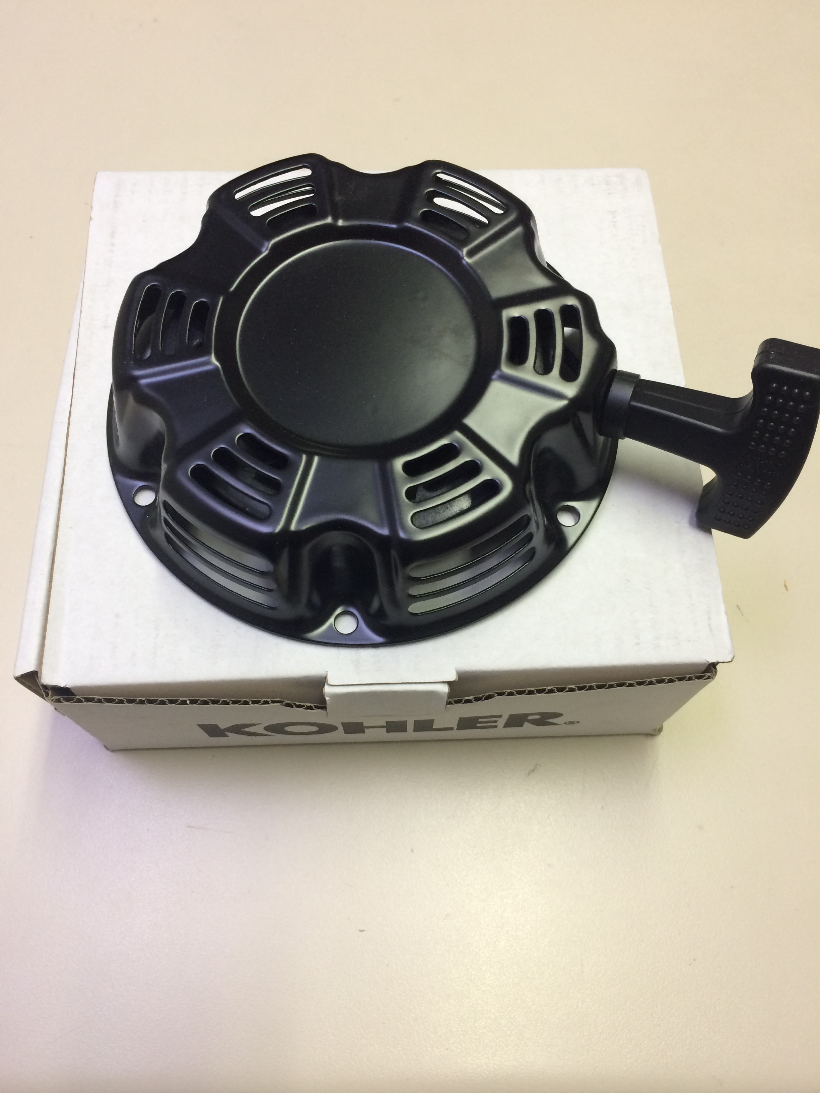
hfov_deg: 48.2
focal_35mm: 29
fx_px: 916
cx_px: 410
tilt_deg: -65.9
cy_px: 546
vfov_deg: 61.7
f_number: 2.2
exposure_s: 1/33
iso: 64
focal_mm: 4.15
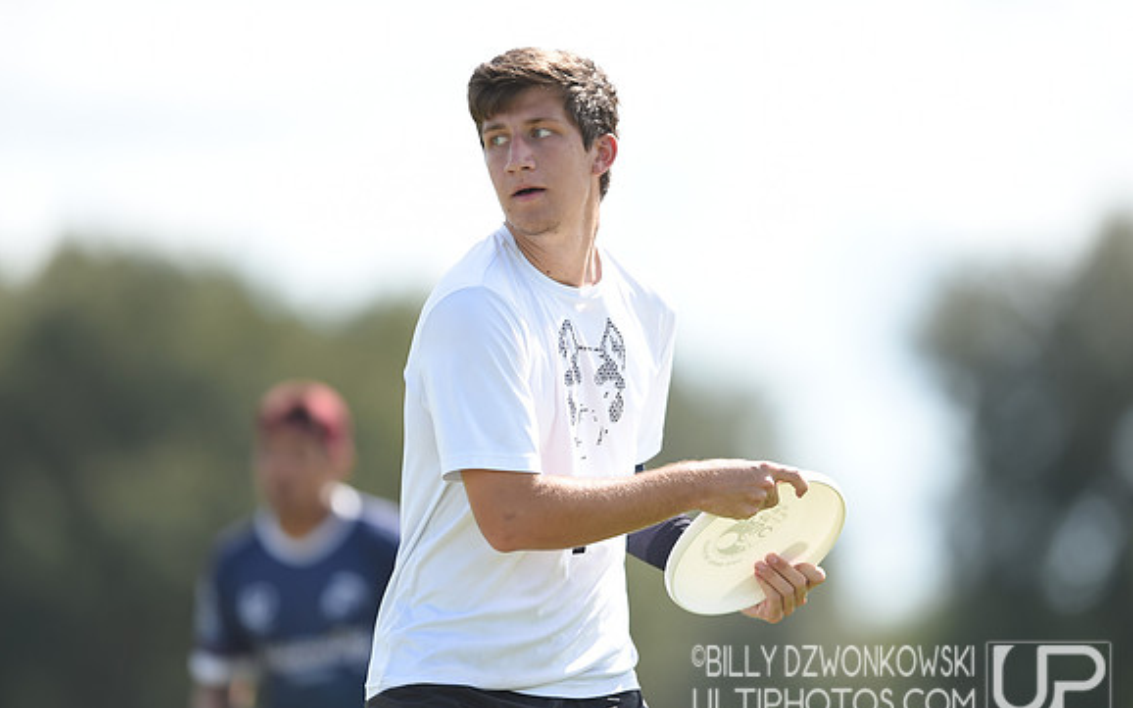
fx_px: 12627
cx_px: 566
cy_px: 363
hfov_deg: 5.1
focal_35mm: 409
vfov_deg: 3.2
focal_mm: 400
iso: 200
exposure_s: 1/1600
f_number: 2.8
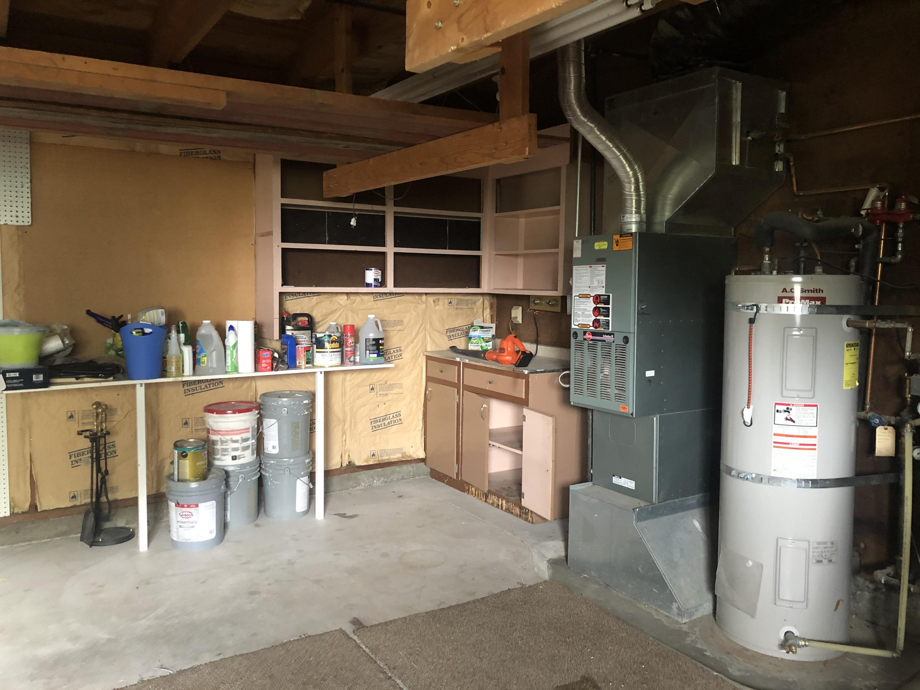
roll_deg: +0.0
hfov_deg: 63.4
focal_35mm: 28
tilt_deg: -5.2
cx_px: 460
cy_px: 345
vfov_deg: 49.7
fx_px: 744
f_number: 1.8
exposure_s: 1/7
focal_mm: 4
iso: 80
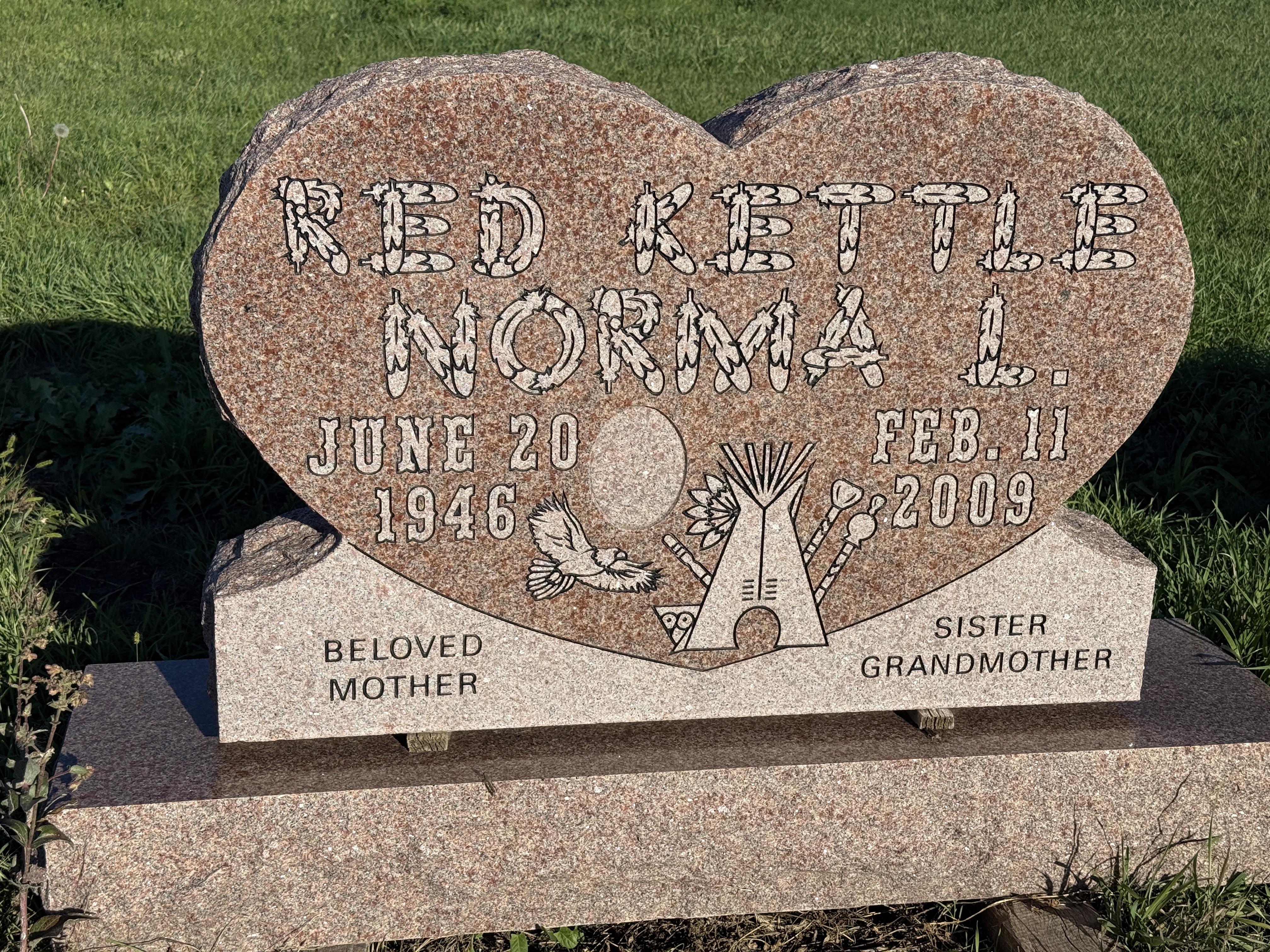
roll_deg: +0.5
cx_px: 635
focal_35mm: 48
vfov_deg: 30.3
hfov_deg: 39.7
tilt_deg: -18.5
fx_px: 1761
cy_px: 476
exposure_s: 1/6536
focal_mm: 6.76
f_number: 1.78
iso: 64
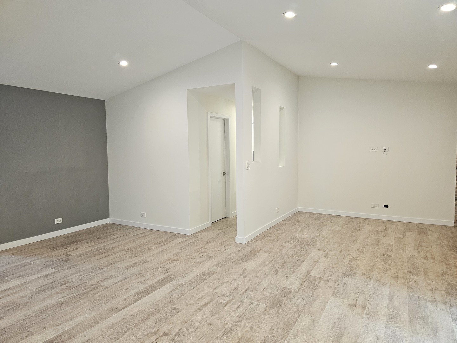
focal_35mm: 23
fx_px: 304
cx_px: 228
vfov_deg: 58.9
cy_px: 172
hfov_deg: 73.9
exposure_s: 1/120
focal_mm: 6.3
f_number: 1.7
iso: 400
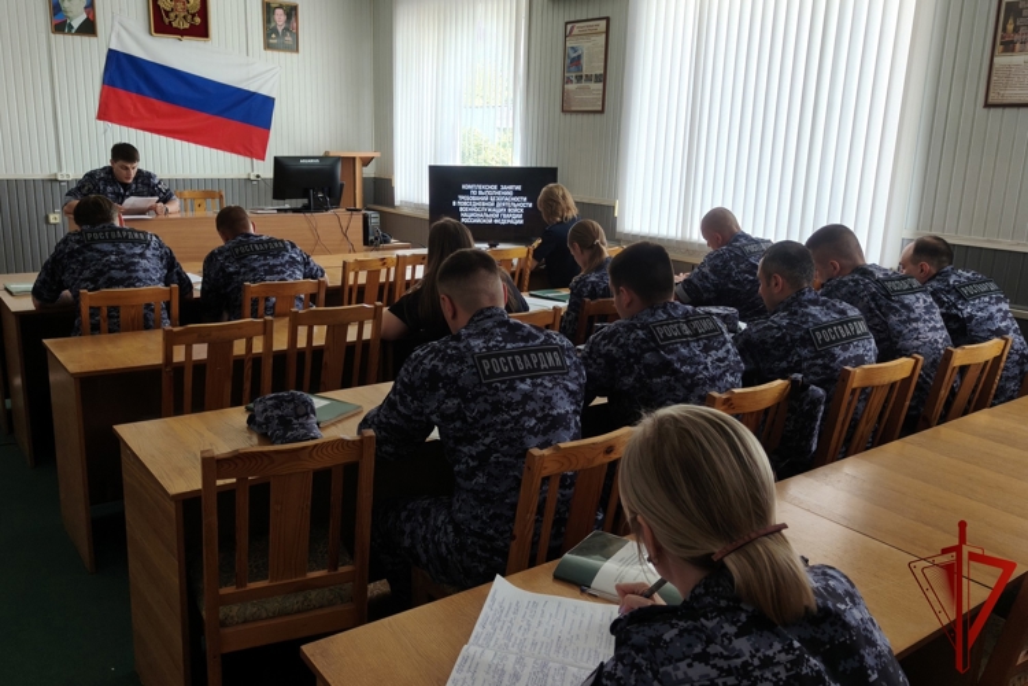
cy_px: 343
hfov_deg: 73.7
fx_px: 685
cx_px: 514
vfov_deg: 53.1
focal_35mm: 24
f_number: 1.8
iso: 320
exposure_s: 1/120
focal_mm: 5.59
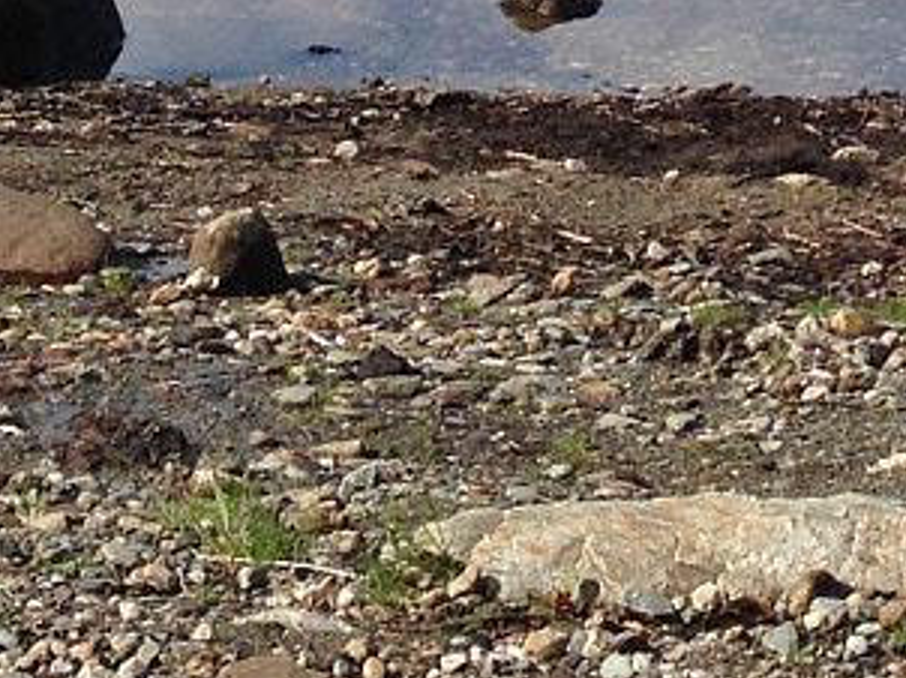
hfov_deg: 11.2
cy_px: -918
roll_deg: -2.8
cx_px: 813
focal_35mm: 175
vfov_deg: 7.9
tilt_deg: +0.6
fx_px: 4577
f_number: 2.4
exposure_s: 1/1642
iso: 50
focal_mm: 4.12
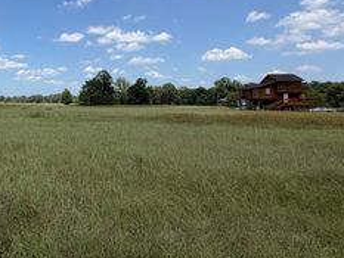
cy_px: 91
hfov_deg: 52.5
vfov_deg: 46.3
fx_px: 298
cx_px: 32
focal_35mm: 30
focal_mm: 2.22
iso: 20
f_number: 2.2
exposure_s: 1/799
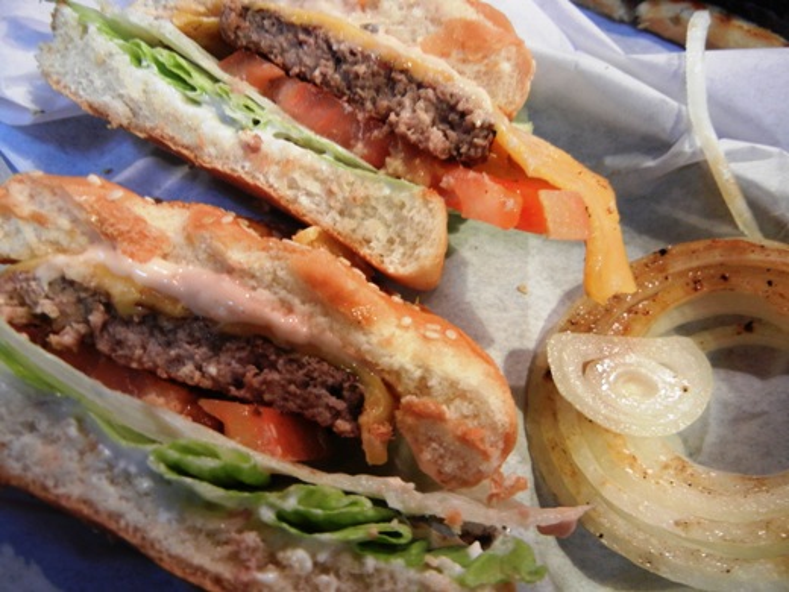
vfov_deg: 46.8
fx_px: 684
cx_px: 394
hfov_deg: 60.0
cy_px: 296
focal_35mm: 30
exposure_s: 1/4.2
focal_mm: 5.4
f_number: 3.5
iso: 400
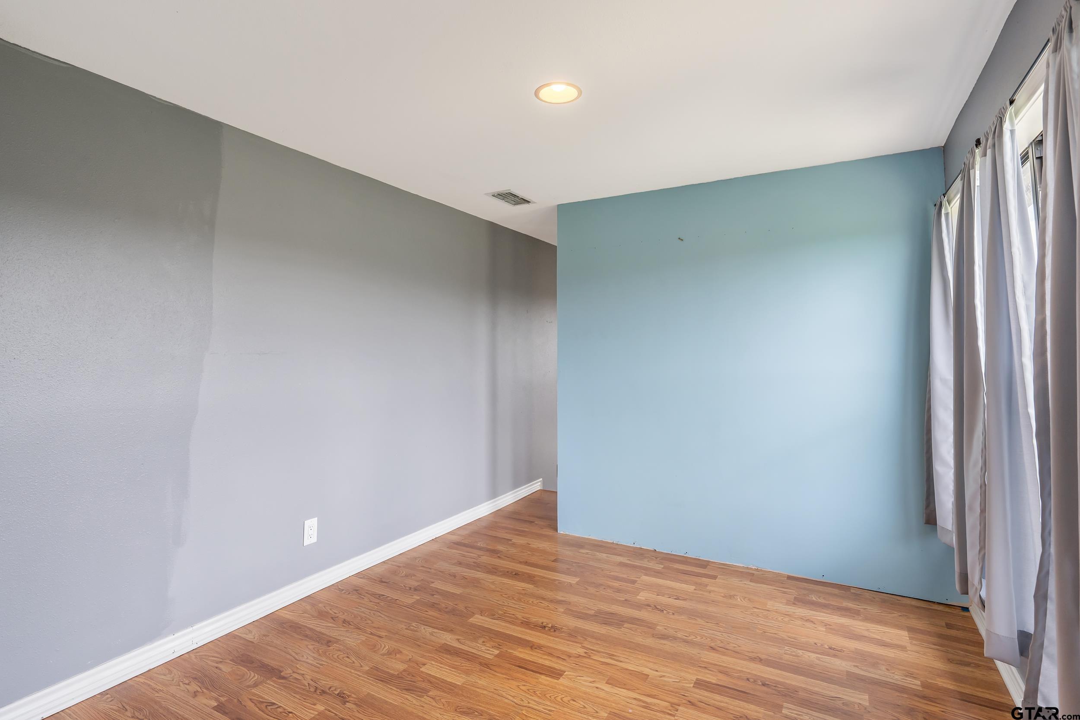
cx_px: 540
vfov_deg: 67.4
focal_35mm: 18
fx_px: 540
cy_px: 360
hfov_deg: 90.0
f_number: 8
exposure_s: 1/40
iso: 800
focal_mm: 18
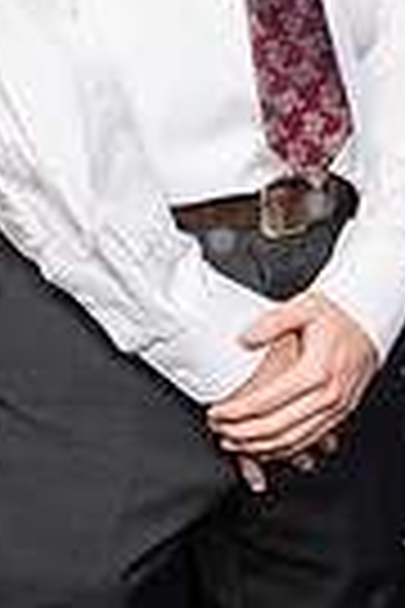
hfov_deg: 8.1
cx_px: 135
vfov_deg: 11.8
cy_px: -167
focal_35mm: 170
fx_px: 2869
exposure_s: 1/160
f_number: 9
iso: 320
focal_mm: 51
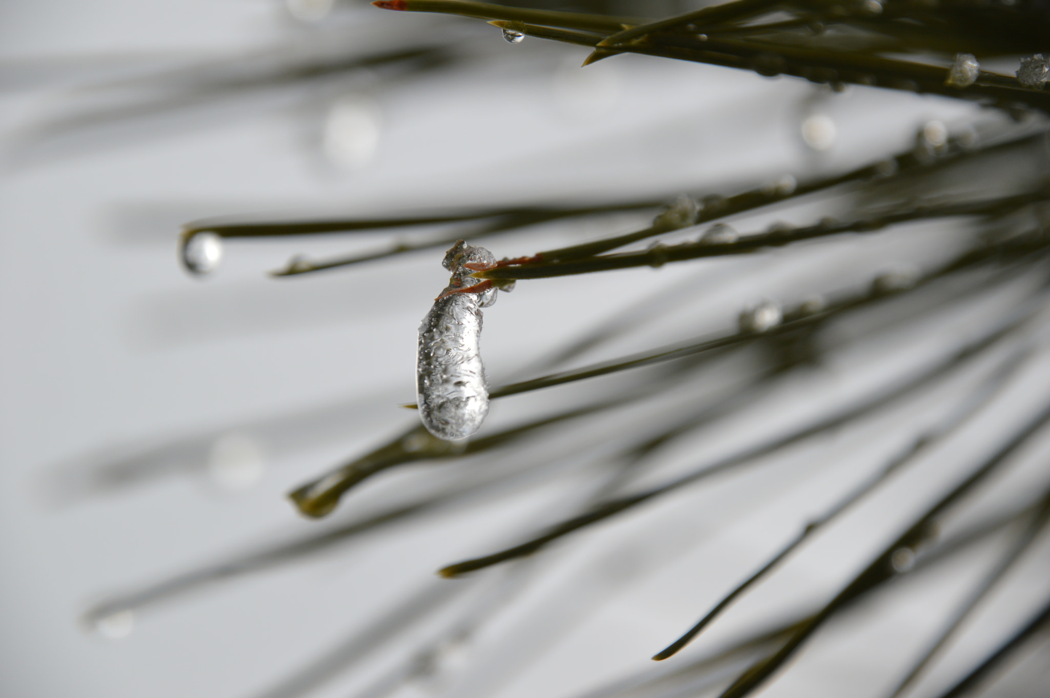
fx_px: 13114
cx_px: 525
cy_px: 349
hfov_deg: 4.6
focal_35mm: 450
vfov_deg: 3.1
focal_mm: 300
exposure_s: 1/500
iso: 160
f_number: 6.3
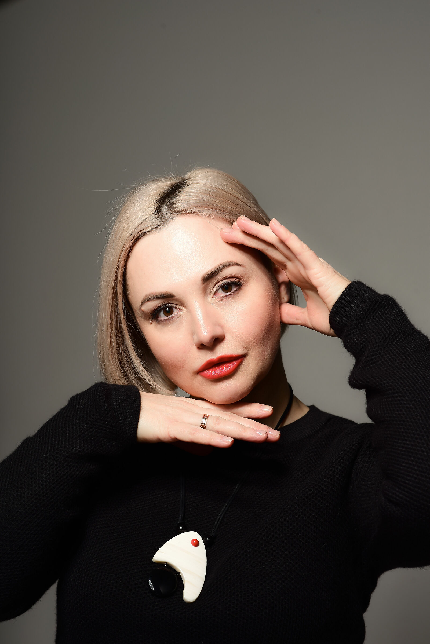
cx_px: 215
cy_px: 322
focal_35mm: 85
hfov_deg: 16.1
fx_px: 1521
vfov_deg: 23.9
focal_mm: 85
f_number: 9
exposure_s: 1/160
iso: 100
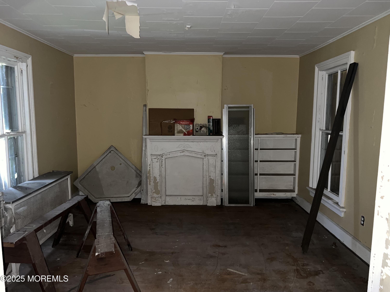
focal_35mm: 26
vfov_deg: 53.1
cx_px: 195
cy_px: 146
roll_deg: +0.1
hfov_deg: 67.3
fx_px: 293
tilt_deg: -6.5
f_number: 1.5
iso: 200
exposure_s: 1/9
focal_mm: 5.7
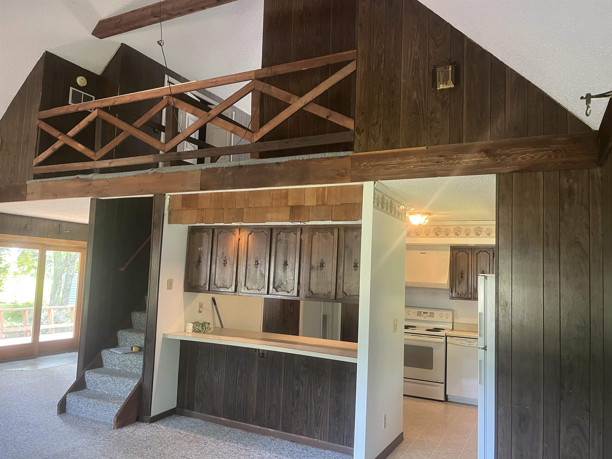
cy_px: 230
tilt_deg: +5.5
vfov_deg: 53.1
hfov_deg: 67.3
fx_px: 460
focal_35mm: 26
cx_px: 306
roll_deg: -2.2
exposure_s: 1/60
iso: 320
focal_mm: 5.1
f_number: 1.6
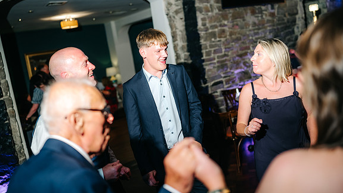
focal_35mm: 37
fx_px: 336
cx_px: 172
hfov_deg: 54.0
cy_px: 82
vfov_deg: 31.9
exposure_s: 1/200
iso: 400
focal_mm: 35
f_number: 1.8
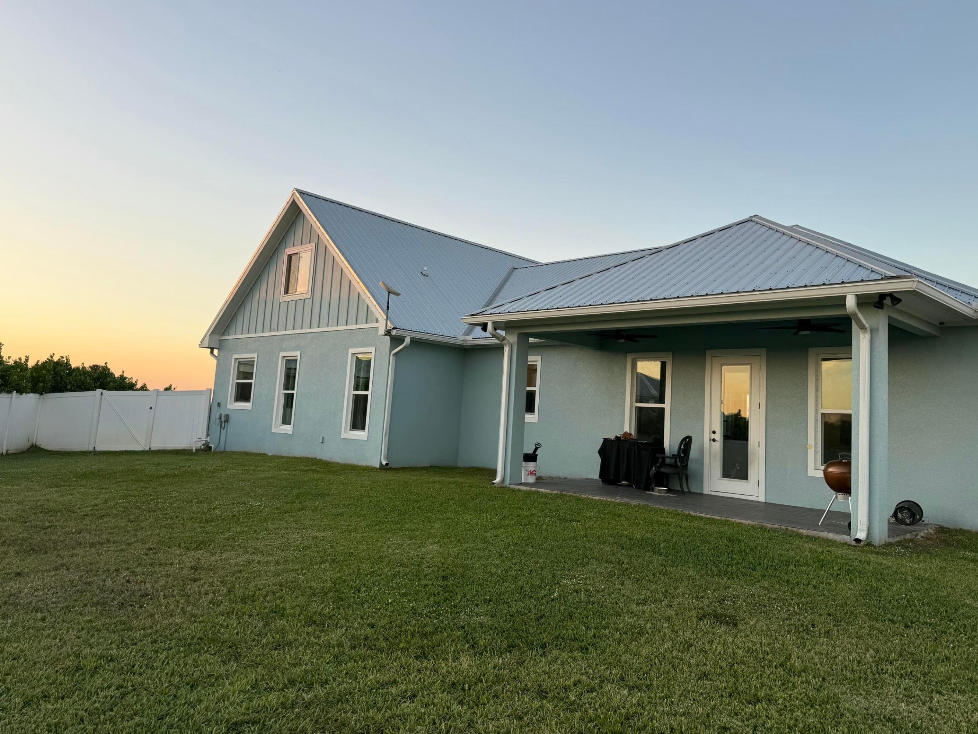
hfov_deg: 67.2
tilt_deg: +8.6
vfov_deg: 53.0
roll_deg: -2.4
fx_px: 735
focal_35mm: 26
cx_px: 522
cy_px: 338
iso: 80
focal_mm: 6.76
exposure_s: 1/551
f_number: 1.78
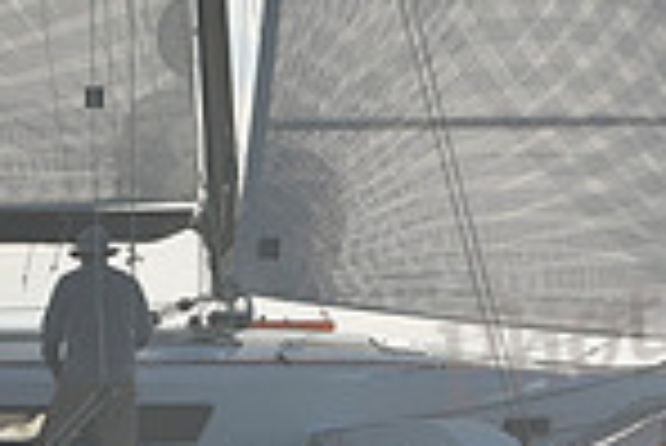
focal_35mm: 274
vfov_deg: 5.0
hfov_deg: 7.5
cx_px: 207
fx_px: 5074
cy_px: 124
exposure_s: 1/1000
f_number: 7.1
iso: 250
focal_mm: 70
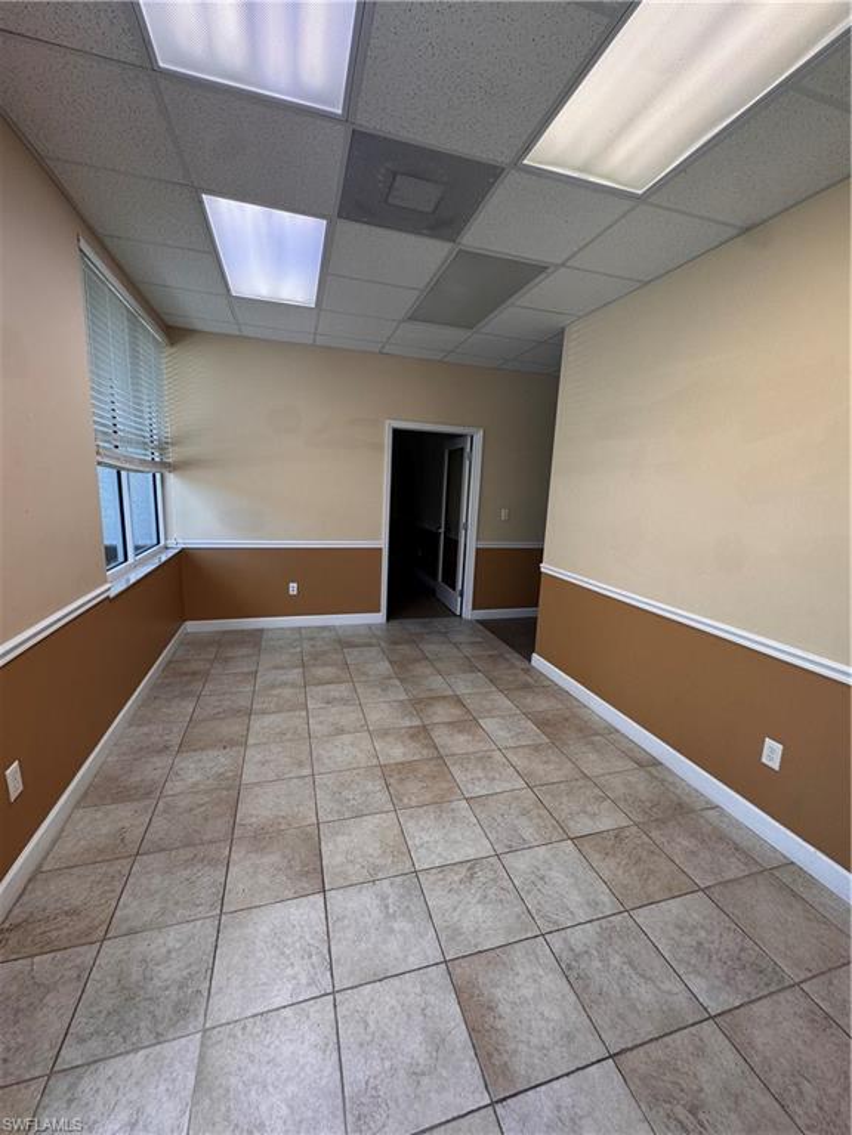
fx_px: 459
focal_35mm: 14
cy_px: 568
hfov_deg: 85.7
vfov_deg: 102.1
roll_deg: -1.4
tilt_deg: -10.1
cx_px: 426
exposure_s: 1/120
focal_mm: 2.22
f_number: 2.2
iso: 125
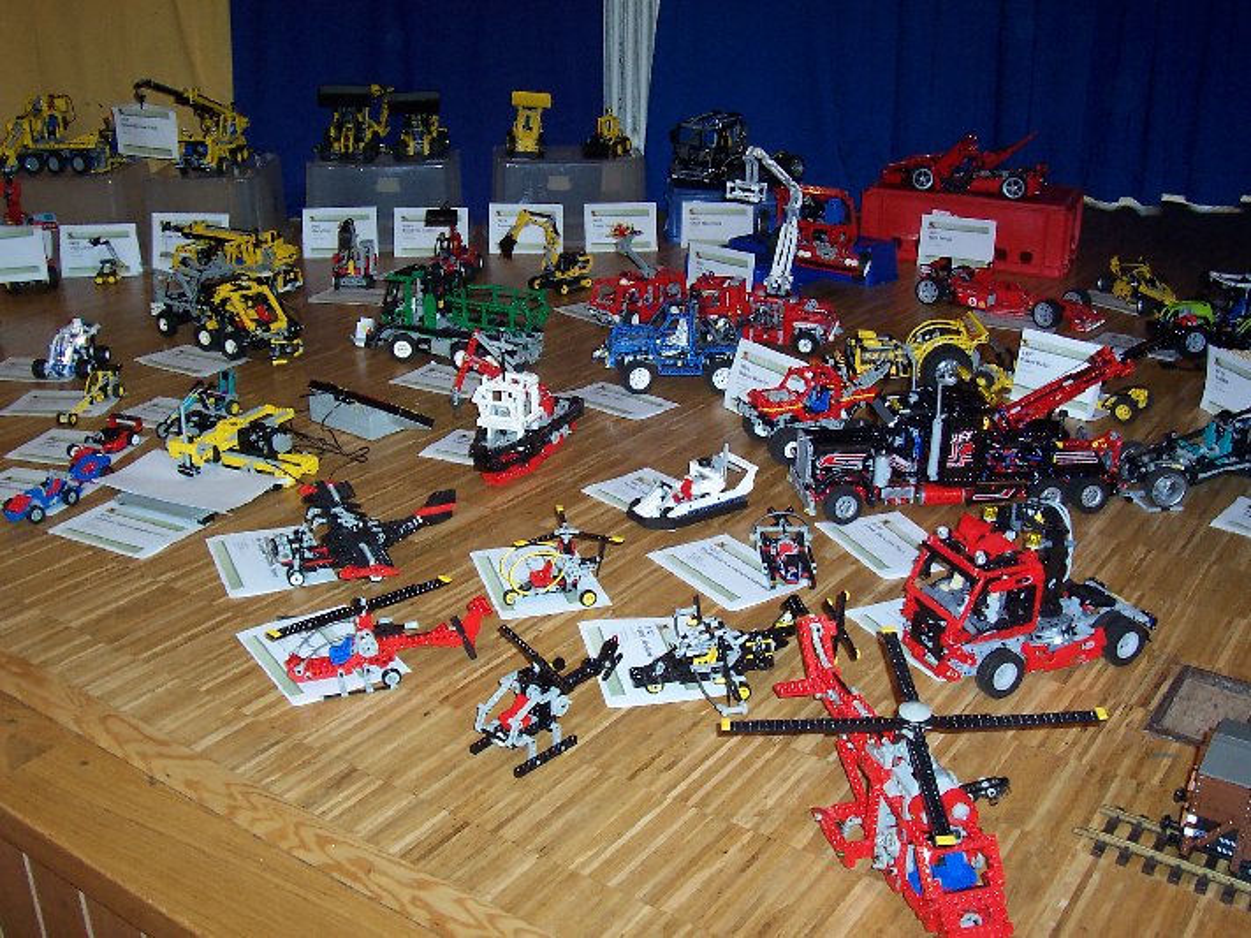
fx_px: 1337
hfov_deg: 50.1
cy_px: 469
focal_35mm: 37
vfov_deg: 38.7
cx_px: 626
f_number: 2.8
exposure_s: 1/60
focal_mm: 5.6
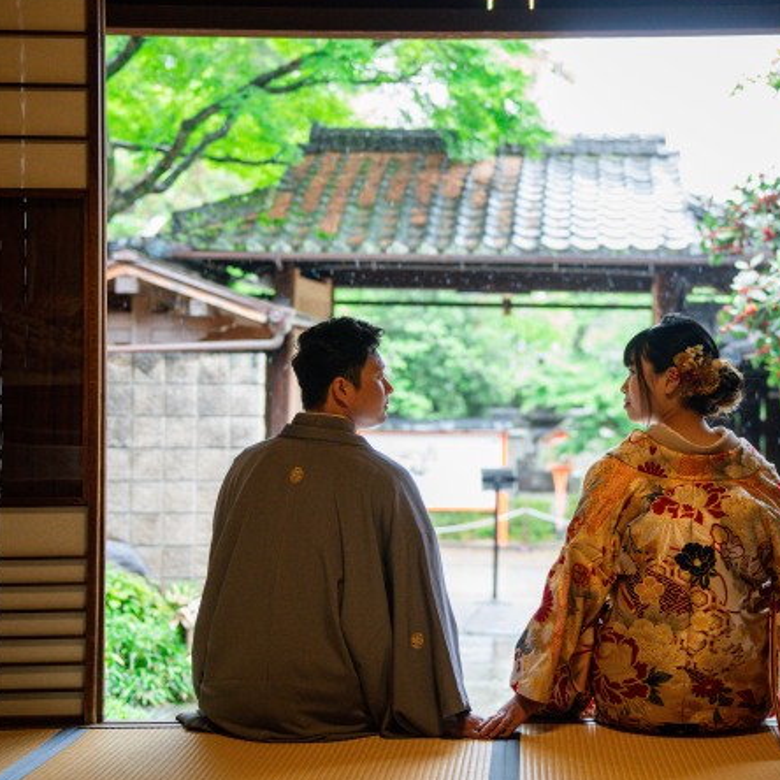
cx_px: 524
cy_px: 358
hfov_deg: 23.9
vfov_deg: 24.0
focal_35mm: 72
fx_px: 1836
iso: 2000
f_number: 2.5
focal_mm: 47
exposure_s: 1/320
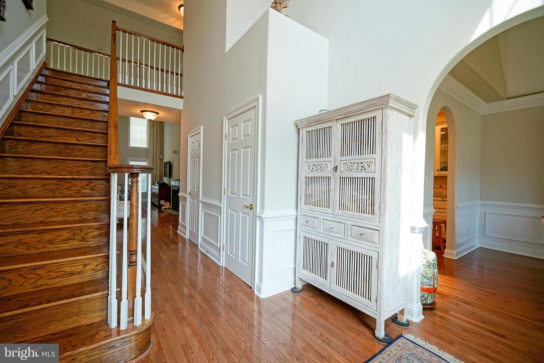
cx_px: 272
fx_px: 227
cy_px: 182
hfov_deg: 100.4
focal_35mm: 15
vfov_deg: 77.3
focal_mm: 10
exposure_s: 1/40
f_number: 3.2
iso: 100
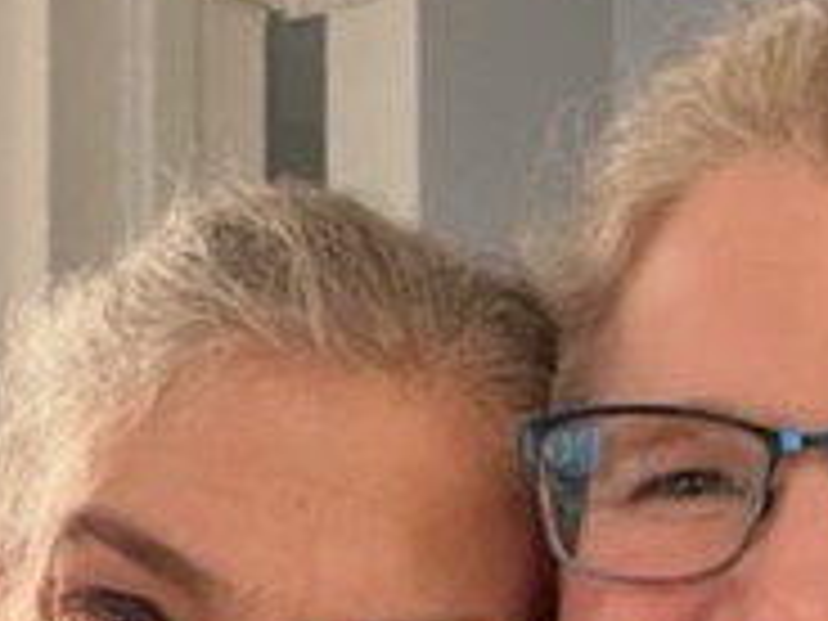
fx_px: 1794
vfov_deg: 18.5
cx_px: 508
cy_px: 765
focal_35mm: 75
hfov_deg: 25.9
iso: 640
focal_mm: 2.71
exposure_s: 1/24
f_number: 2.2
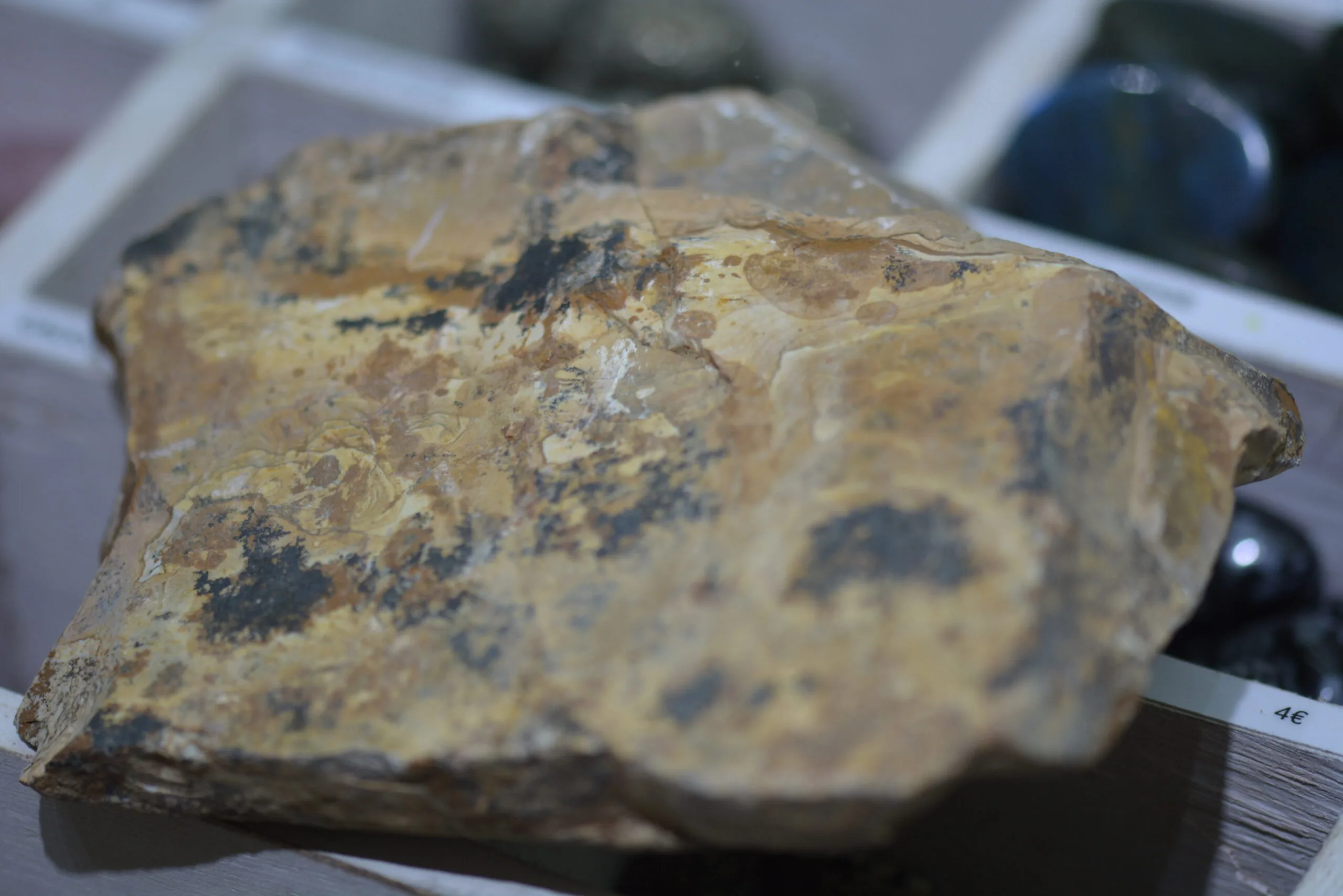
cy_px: 448
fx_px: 5877
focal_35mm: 158
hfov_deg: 13.0
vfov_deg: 8.7
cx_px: 672
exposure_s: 1/500
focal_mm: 105
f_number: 3.3
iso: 320
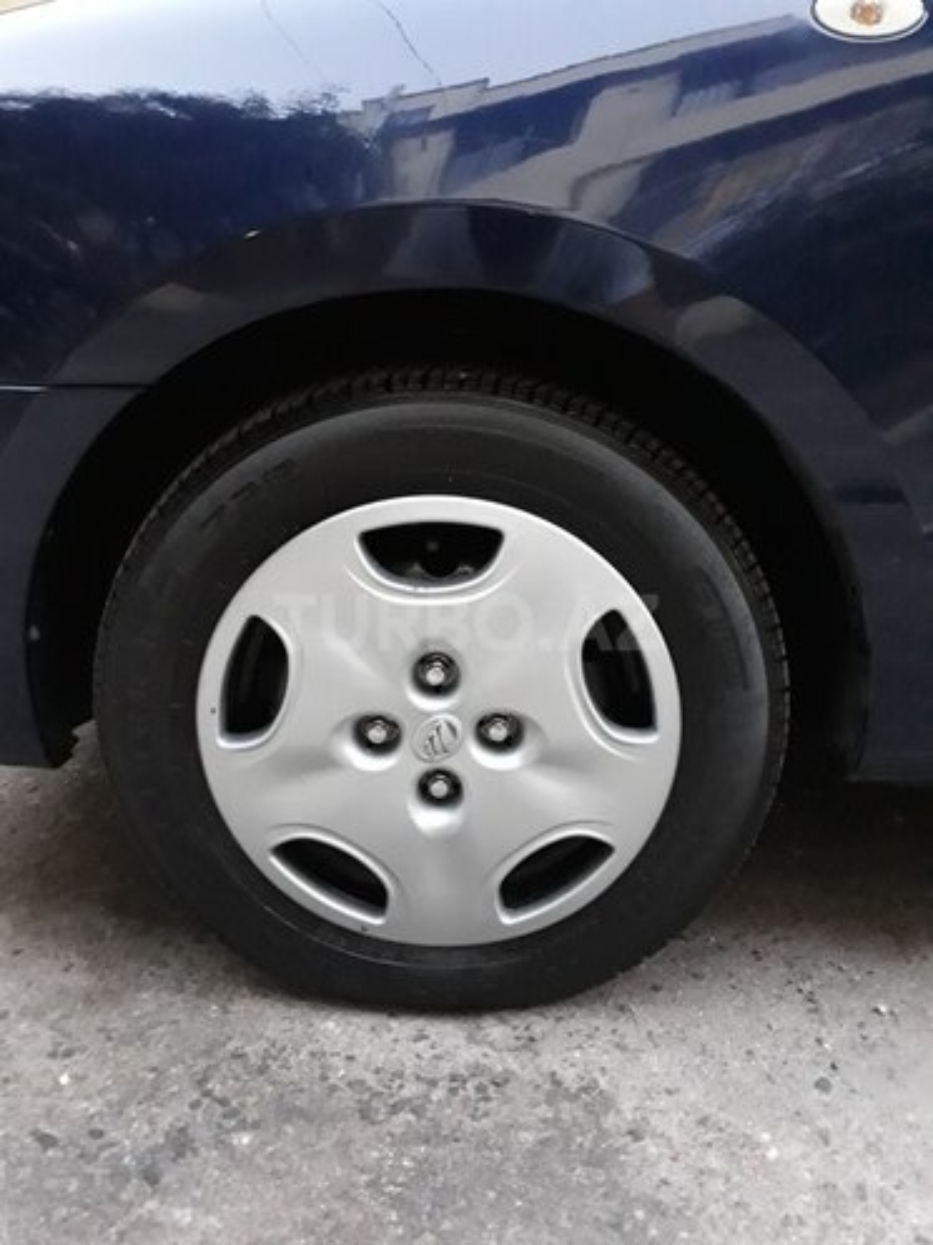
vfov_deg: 65.3
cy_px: 622
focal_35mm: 27
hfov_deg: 51.4
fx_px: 970
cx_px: 466
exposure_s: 1/25
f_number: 1.7
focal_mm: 3.71
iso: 640
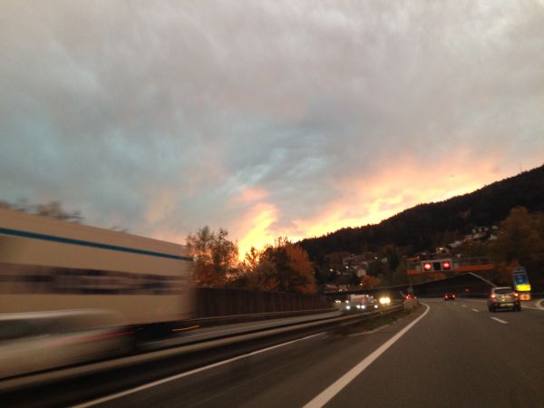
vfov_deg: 42.9
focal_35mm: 33
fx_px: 519
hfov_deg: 55.4
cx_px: 272
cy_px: 204
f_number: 2.4
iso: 125
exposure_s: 1/20
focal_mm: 4.12
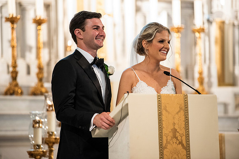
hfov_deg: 10.3
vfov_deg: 6.9
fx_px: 1328
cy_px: 80
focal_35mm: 200
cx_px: 120
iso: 3200
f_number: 2.8
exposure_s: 1/200
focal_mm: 200
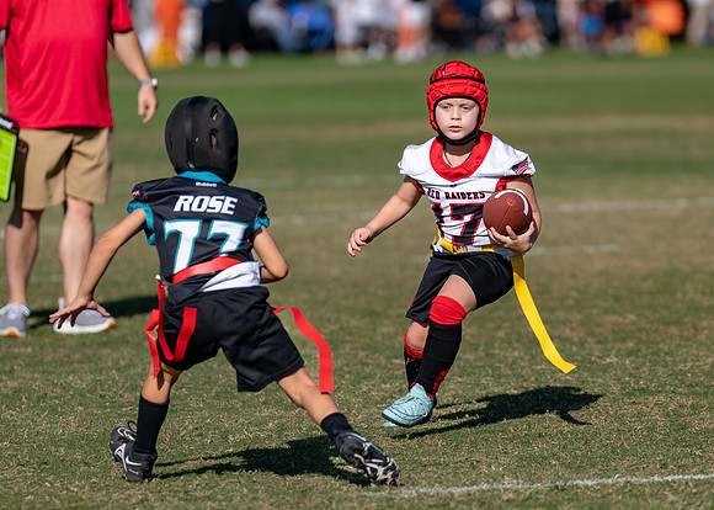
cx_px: 477
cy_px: 299
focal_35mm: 386
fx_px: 7831
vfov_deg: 3.7
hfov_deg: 5.2
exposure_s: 1/2500
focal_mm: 200
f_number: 2.8
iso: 100
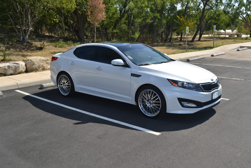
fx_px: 251
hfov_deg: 53.1
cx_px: 126
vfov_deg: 36.9
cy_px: 84
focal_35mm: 36
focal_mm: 24
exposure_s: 1/200
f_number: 10
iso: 100
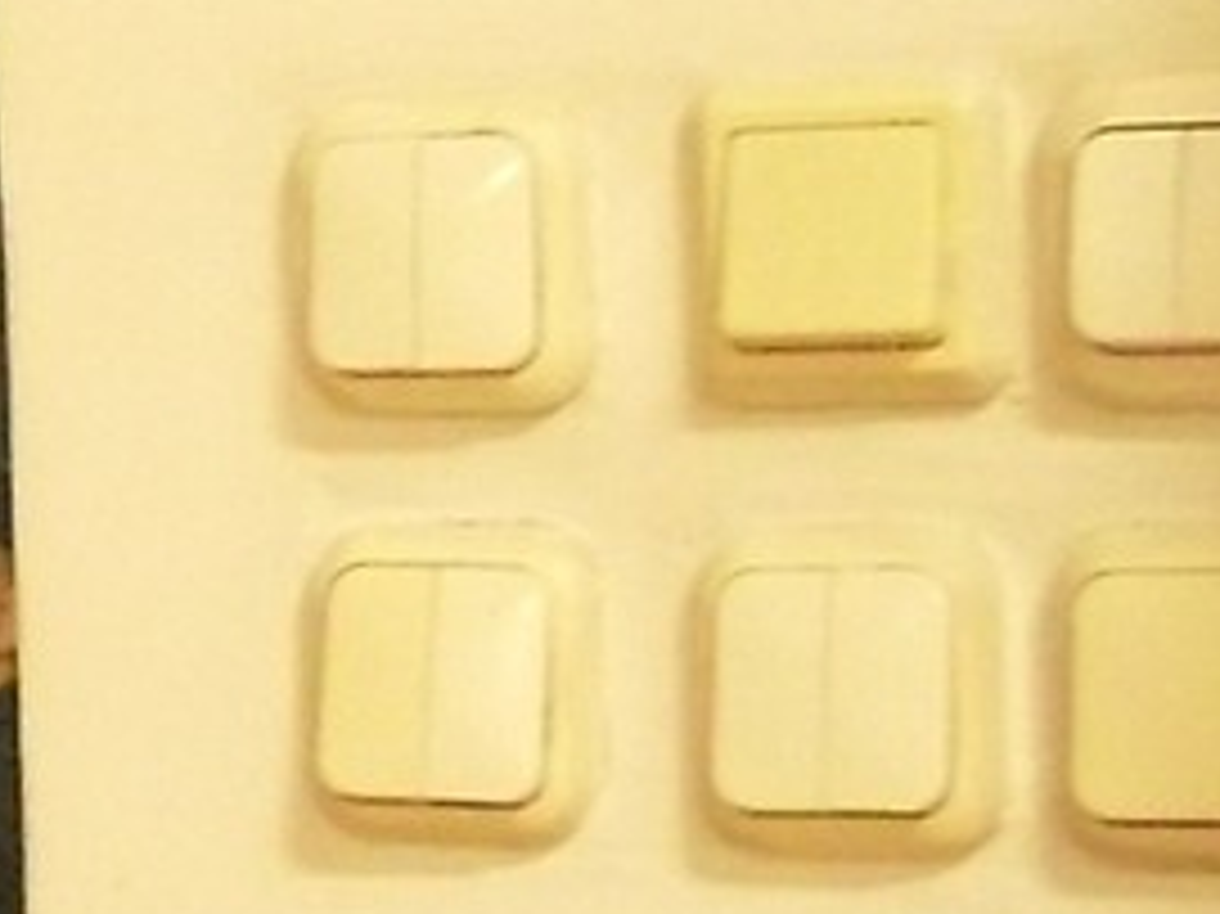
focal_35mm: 201
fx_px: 7081
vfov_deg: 7.4
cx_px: -1875
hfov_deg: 8.8
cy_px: 588
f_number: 2.8
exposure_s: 1/10
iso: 400
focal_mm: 6.3
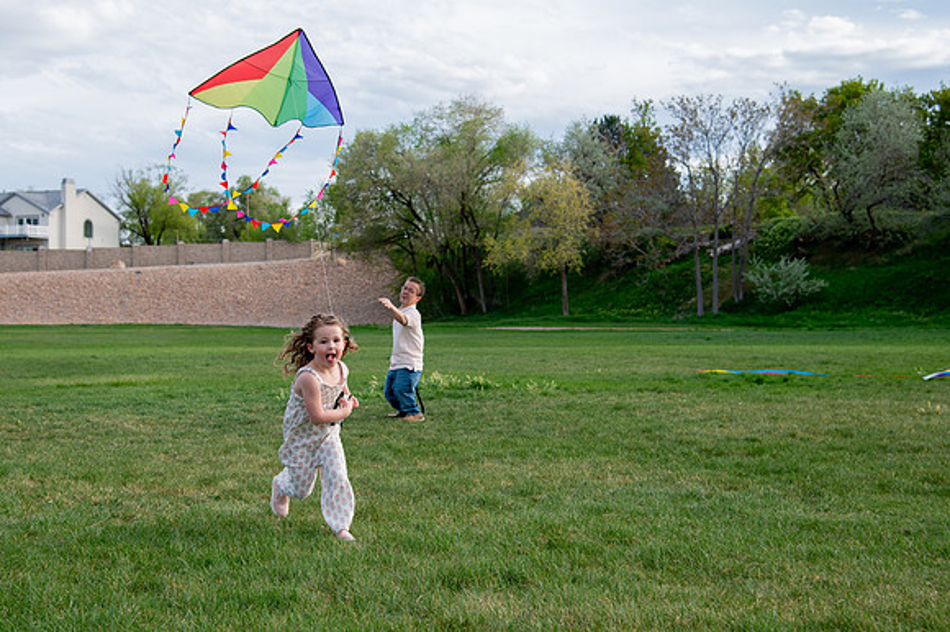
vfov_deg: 23.9
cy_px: 303
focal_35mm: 57
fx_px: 1494
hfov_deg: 35.2
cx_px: 416
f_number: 5
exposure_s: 1/500
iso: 200
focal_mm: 48
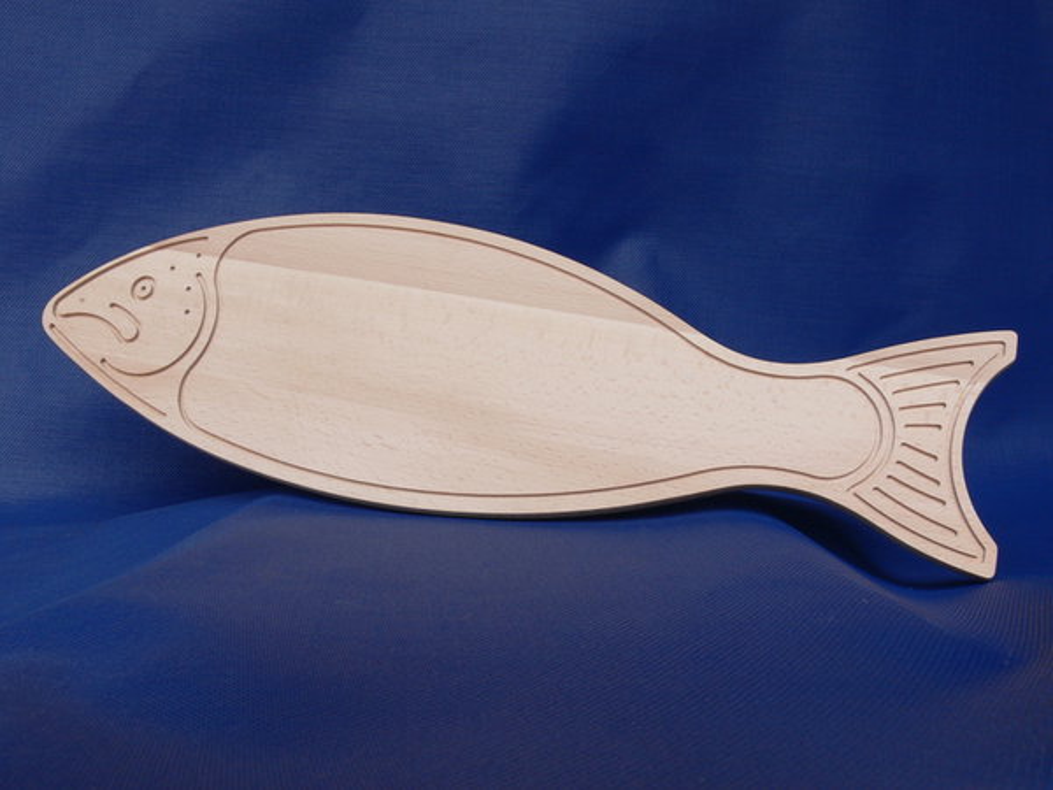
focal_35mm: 35
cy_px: 395
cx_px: 526
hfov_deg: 52.6
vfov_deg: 40.7
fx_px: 1065
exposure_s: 1/125
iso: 80
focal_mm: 7.4
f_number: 5.6
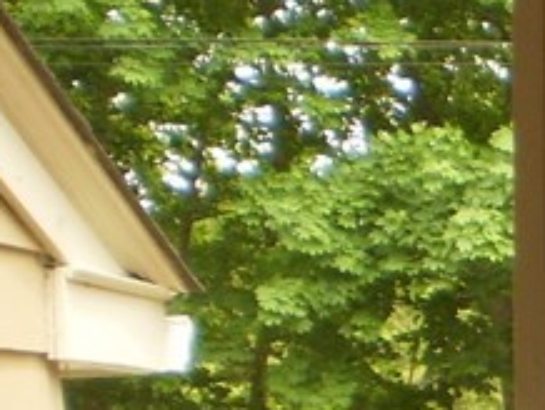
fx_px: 2664
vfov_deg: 8.6
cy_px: 592
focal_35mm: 169
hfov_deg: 10.6
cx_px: 1132
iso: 64
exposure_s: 1/80
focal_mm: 6.3
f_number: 3.1
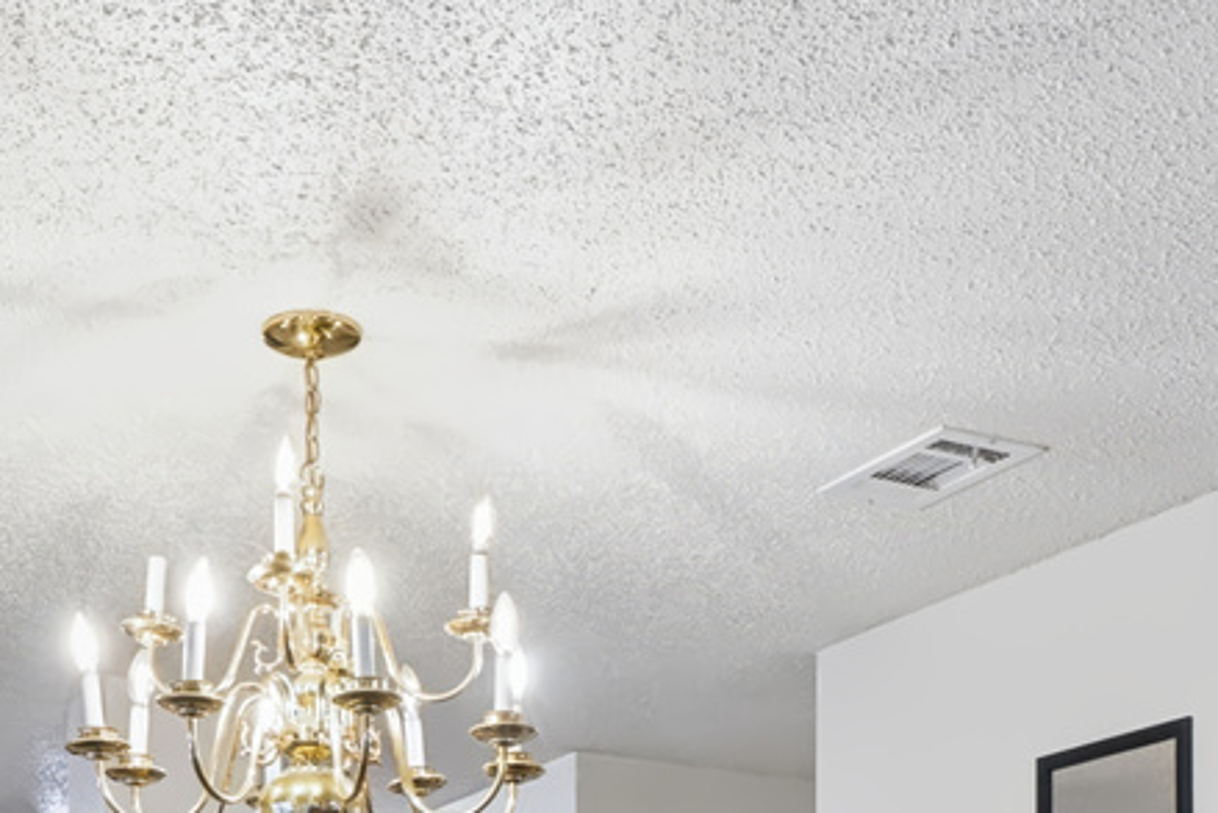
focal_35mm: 59
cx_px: 427
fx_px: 1997
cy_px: 1246
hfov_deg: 33.7
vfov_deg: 19.7
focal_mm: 16
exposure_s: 1/25
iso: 320
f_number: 7.1
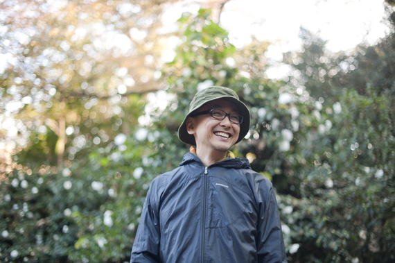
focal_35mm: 50
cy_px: 132
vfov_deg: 26.9
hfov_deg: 39.6
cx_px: 198
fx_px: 548
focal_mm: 50
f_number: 2
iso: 200
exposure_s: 1/100
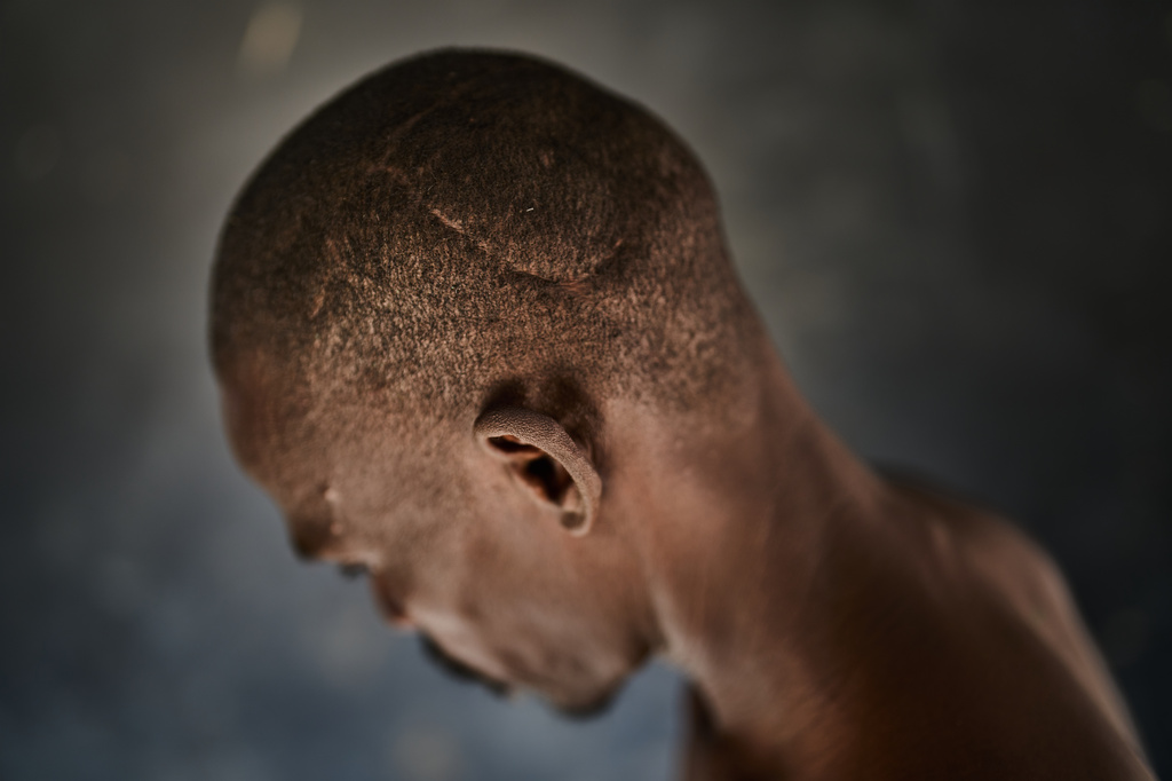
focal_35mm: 50
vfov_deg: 27.0
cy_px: 390
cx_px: 586
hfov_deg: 39.6
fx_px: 1627
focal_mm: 50
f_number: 1.4
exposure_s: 1/200
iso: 125
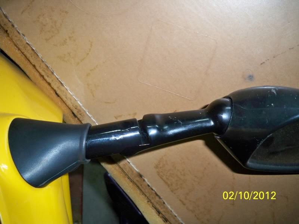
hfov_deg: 52.6
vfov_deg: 40.7
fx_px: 302
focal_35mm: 35
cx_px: 150
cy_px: 112
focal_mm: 6.3
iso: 200
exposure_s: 1/60
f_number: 3.1
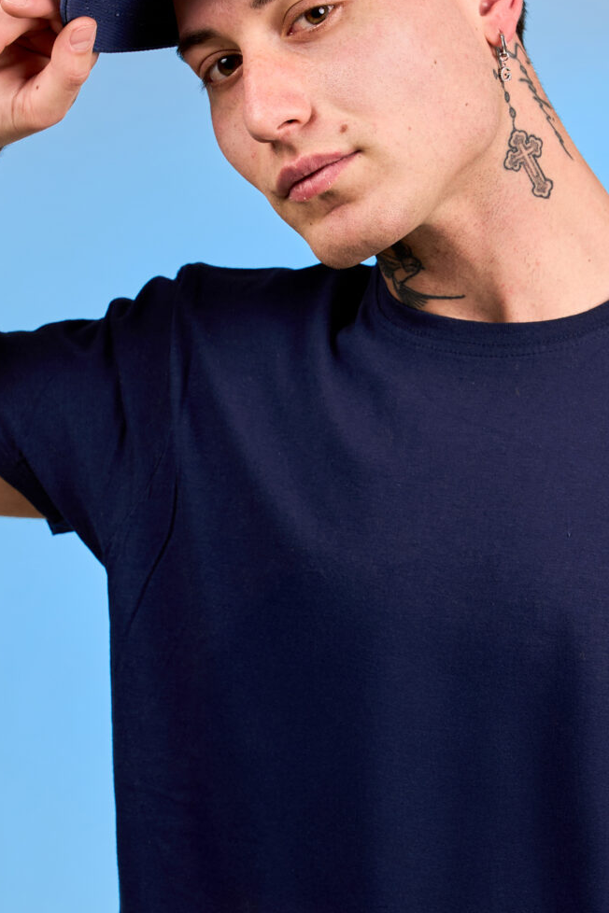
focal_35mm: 157
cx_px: 480
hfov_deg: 8.7
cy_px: 562
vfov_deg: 13.1
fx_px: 3984
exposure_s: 1/125
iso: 100
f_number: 5.6
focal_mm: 60
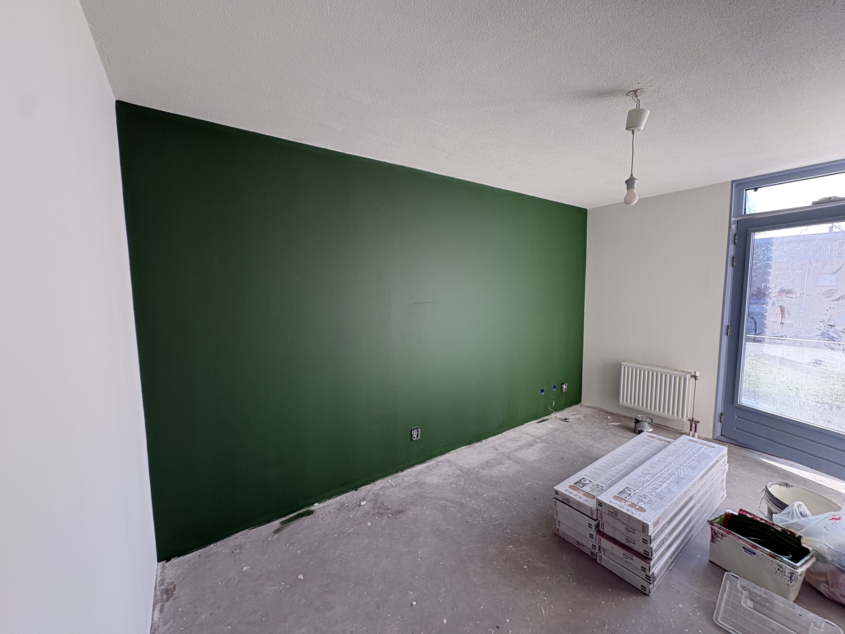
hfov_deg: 102.1
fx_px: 342
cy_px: 317
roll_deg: +0.9
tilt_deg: -5.9
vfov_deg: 85.7
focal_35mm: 14
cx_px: 422
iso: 64
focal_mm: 2.22
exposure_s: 1/99
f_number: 2.2
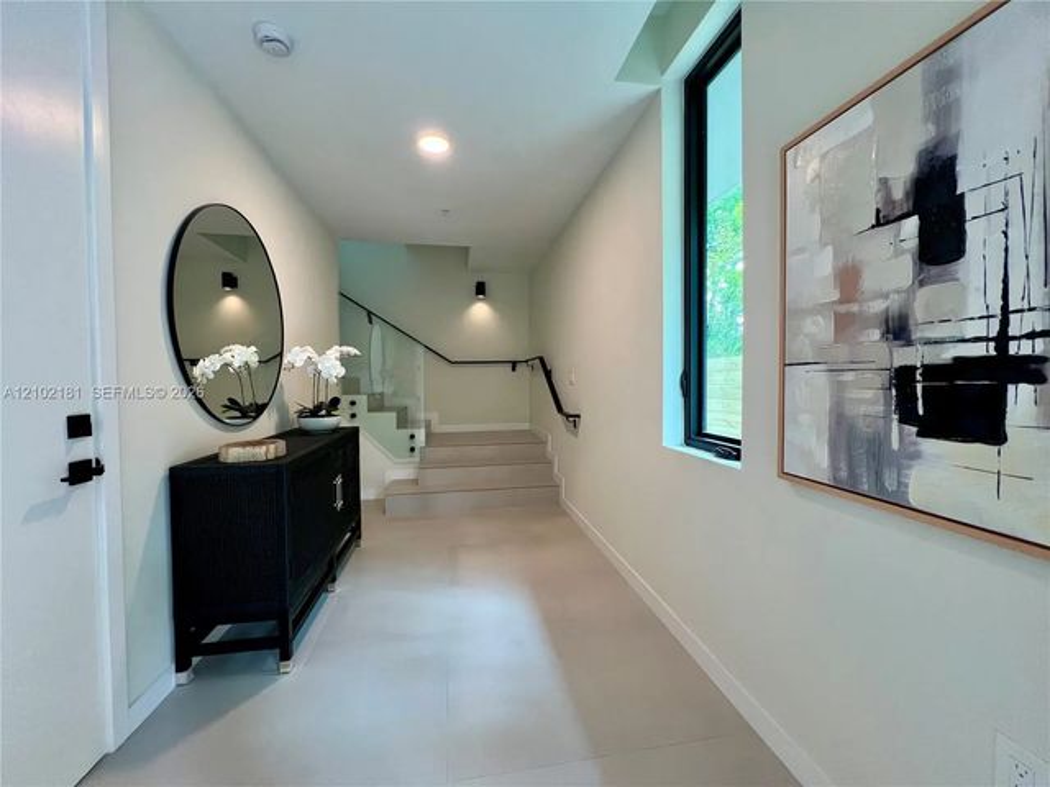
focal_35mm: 13
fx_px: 394
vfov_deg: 89.9
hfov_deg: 106.2
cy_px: 394
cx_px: 525
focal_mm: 1.57
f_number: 1.8
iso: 250
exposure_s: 1/120
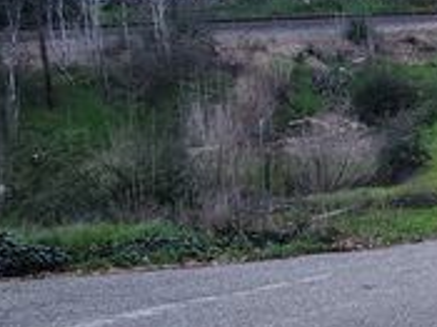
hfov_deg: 21.7
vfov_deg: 17.5
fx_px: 1060
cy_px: 165
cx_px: 512
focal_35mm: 84
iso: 80
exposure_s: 1/60
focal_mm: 6.4
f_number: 1.8
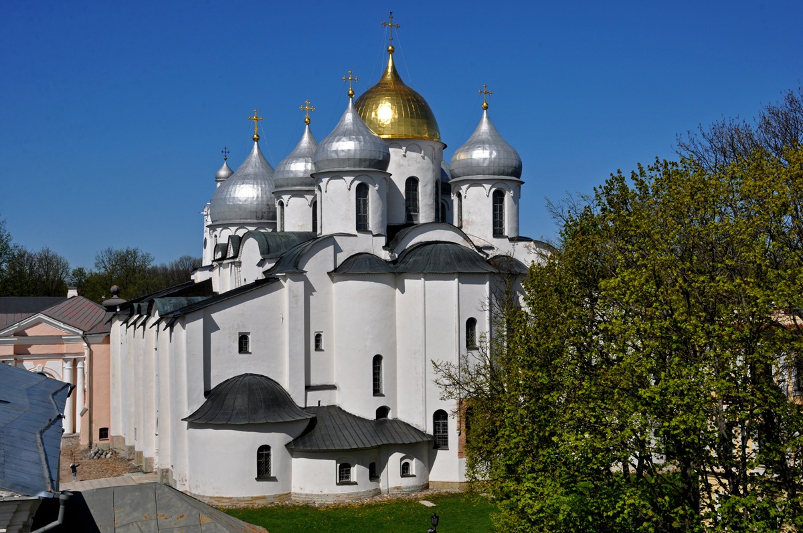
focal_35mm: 45
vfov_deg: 29.8
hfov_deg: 43.7
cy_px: 266
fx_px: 1003
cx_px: 402
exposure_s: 1/250
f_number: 16
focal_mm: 30
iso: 200
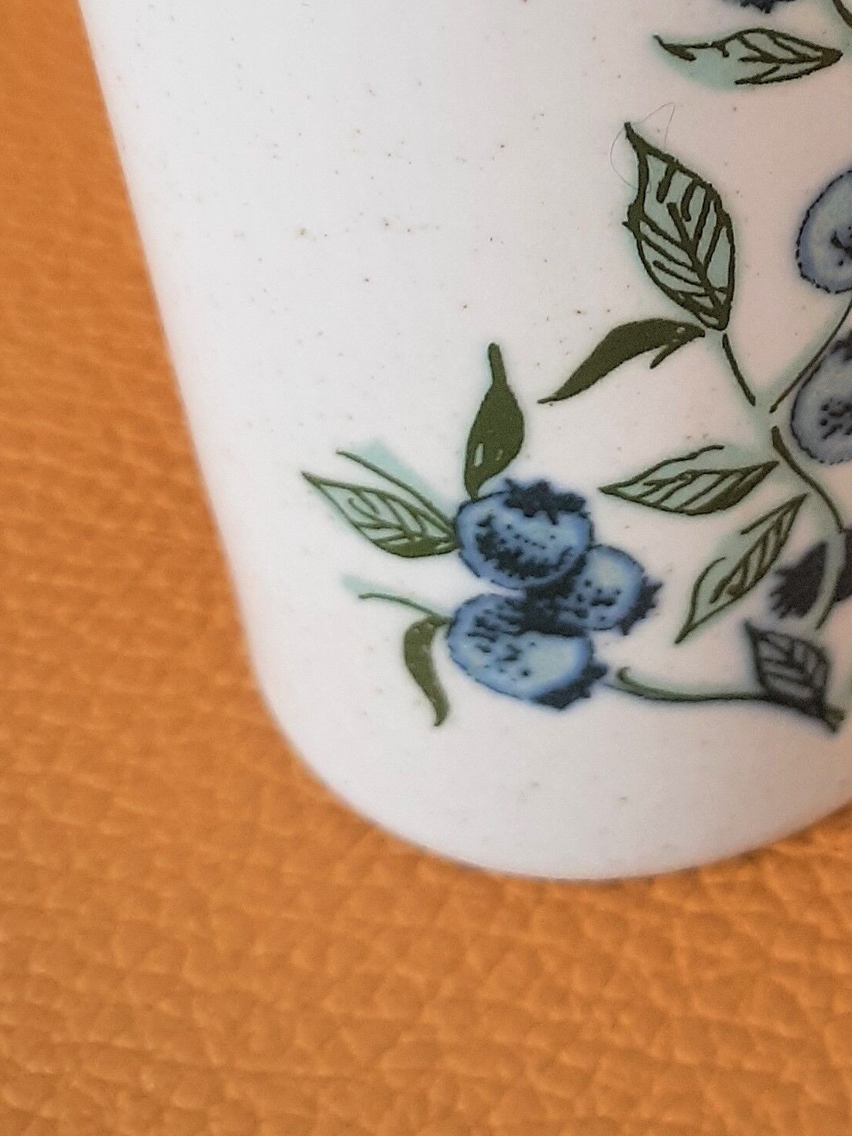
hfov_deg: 18.5
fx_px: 2494
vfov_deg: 24.3
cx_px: 981
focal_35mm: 76
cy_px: -53
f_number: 1.9
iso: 80
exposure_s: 1/50
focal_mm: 3.6
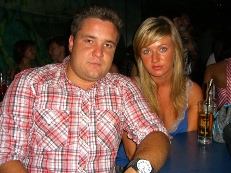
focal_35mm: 38
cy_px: 86
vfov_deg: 37.7
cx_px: 116
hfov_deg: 49.0
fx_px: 254
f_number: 2.8
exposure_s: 1/60
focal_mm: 7.9
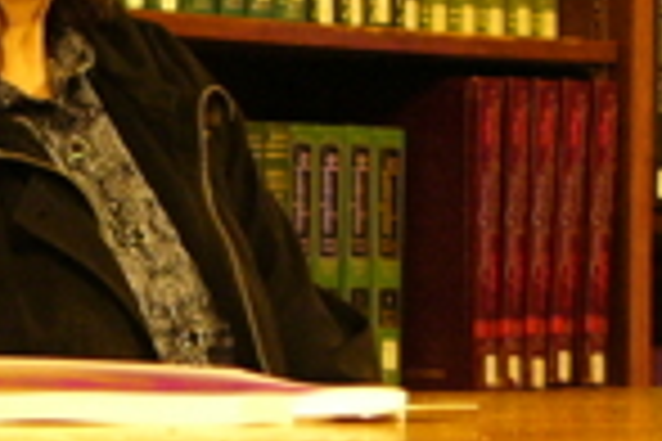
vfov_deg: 5.2
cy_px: 286
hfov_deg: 7.7
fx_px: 4891
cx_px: -203
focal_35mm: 266
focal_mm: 12.5
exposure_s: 1/4
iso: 200
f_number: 2.8
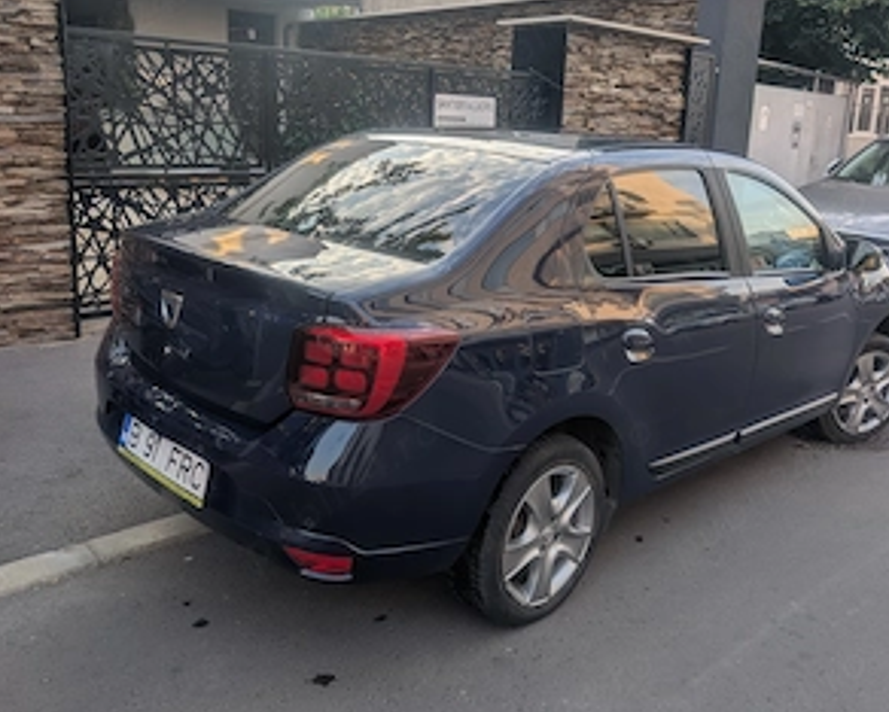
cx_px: 448
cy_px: 307
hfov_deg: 55.6
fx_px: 843
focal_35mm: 32
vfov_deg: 45.7
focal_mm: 6.9
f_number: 1.68
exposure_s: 1/265
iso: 21
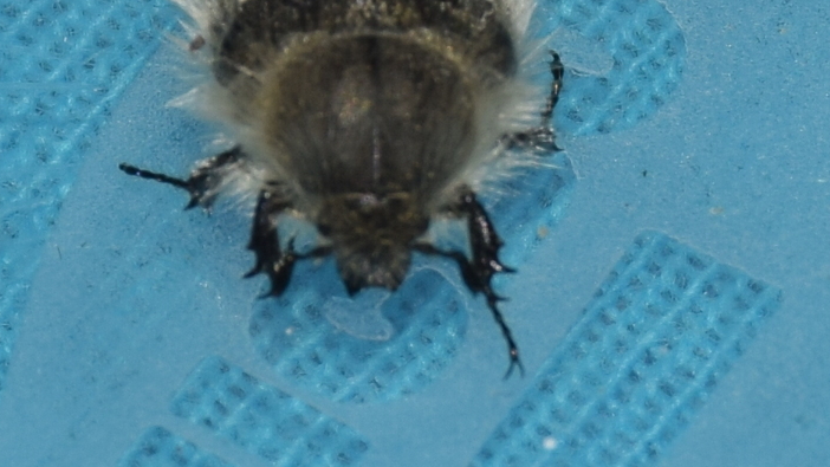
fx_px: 6603
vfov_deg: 4.0
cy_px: 102
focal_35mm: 300
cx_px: 418
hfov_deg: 7.2
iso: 100
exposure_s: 1/160
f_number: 13
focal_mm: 140
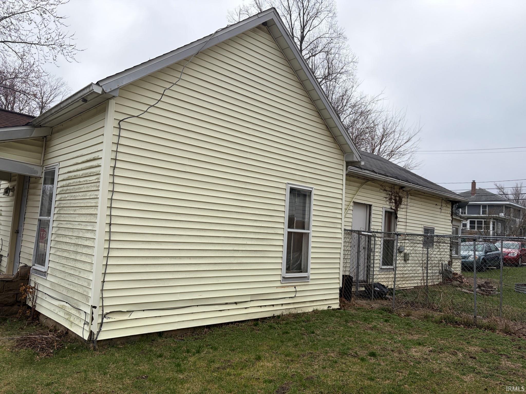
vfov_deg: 53.1
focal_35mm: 26
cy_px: 197
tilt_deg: +6.7
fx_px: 395
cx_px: 263
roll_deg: -4.3
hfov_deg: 67.3
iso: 50
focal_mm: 5.96
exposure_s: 1/2141
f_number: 1.6
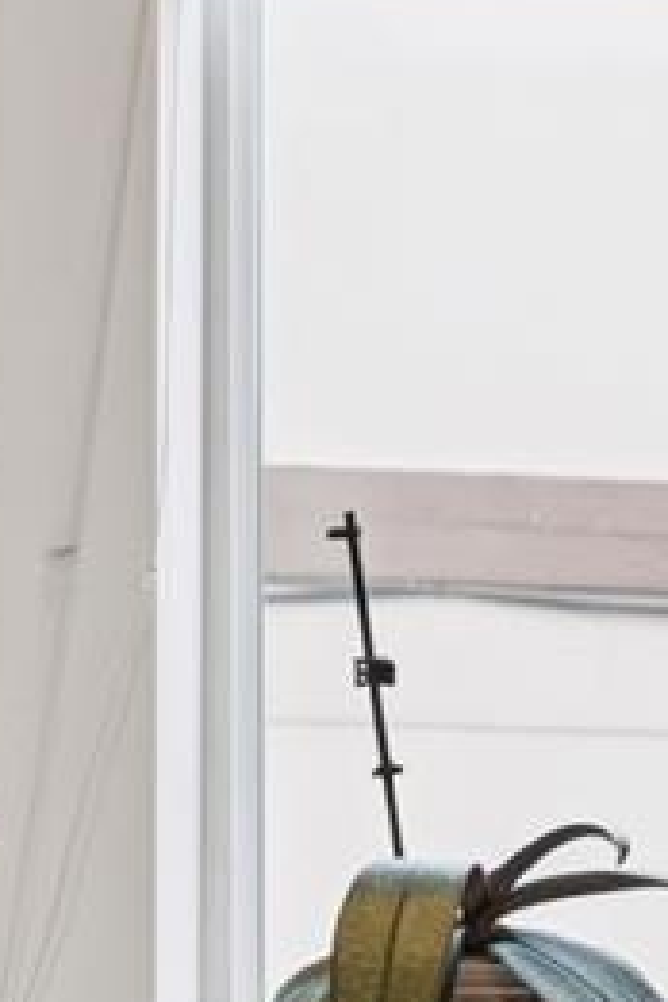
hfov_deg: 6.5
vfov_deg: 9.8
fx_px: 5761
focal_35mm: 207
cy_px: 1275
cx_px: 1109
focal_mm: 45
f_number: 9
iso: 400
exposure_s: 1/20
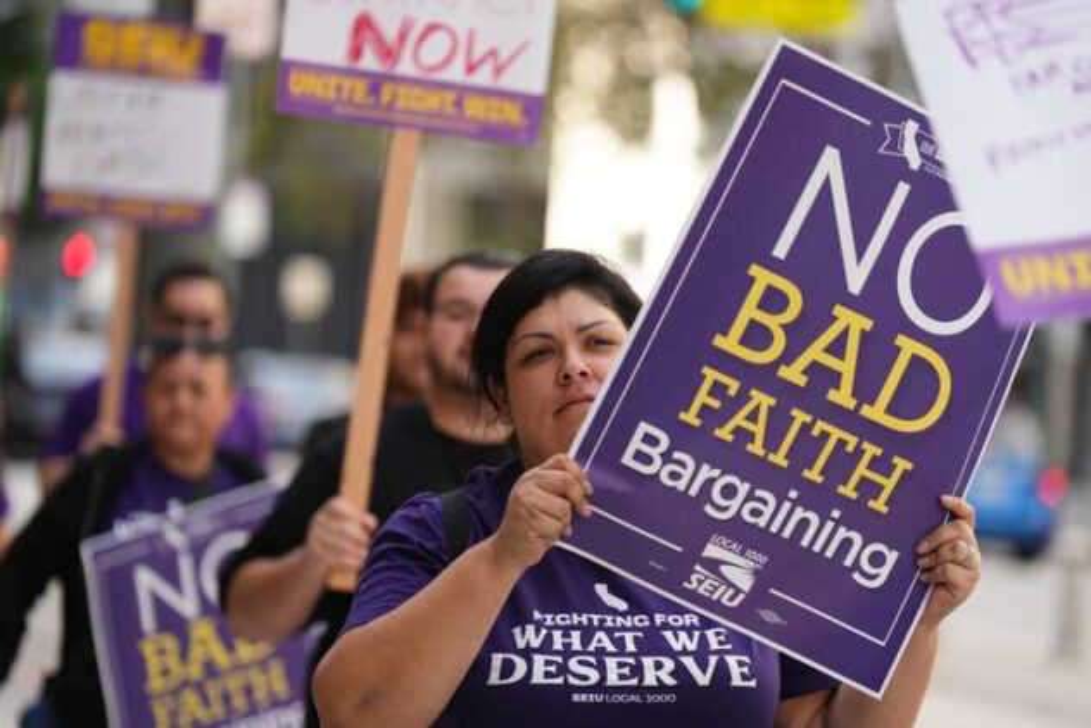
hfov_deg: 13.9
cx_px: 546
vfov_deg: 9.3
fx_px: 4487
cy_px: 364
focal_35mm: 148
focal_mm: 148
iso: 320
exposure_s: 1/1000
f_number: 2.8
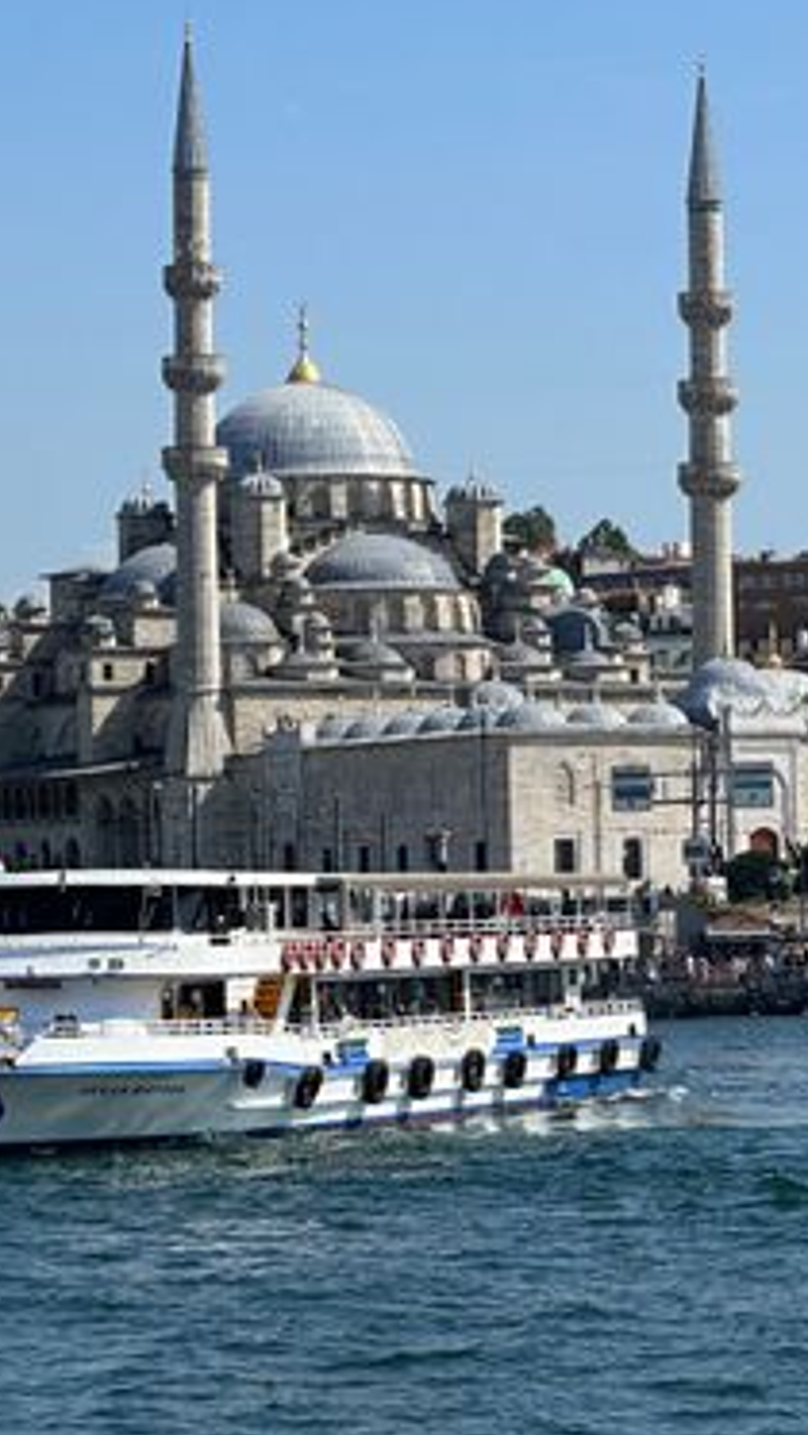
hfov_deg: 8.4
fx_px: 5481
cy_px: 573
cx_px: 646
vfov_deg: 14.9
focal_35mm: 144
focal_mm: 9
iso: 32
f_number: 2.8
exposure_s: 1/960
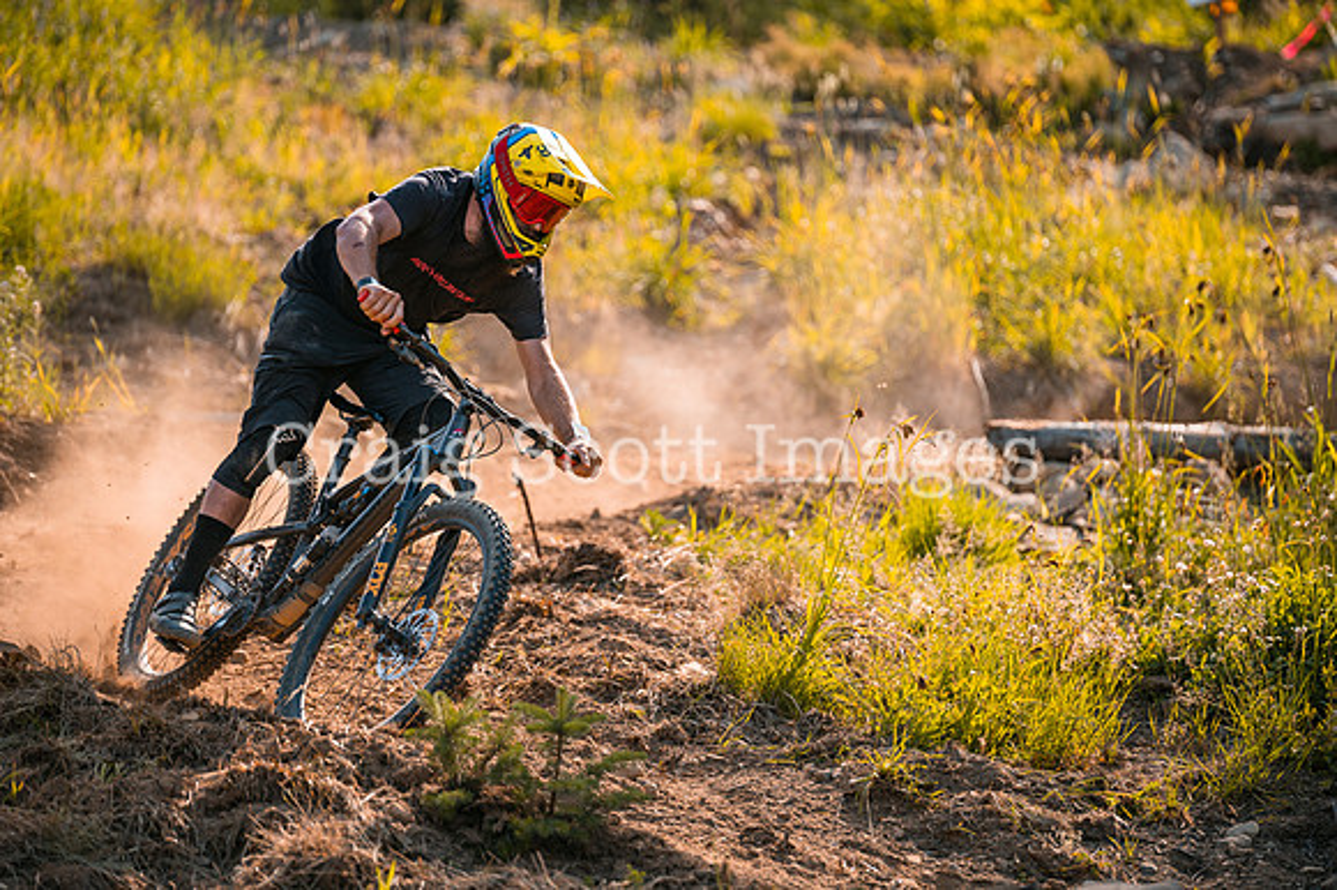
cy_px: 445
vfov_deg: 8.3
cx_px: 668
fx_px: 6124
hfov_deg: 12.5
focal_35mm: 165
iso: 200
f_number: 2.8
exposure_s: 1/1250
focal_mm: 165
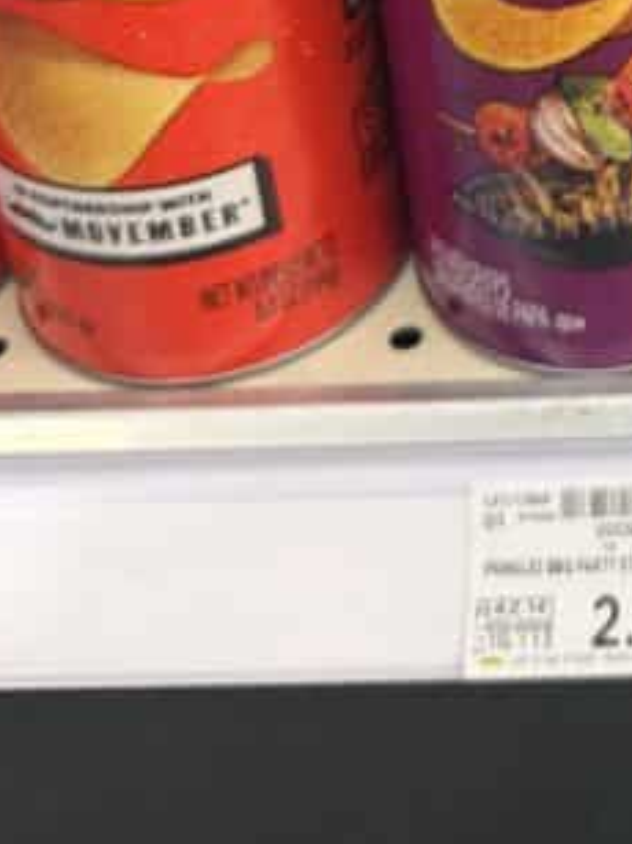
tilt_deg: -23.5
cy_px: -333
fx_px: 1949
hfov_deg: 17.2
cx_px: 849
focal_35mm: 80
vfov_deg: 21.4
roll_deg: +1.3
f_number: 1.78
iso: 160
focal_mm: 6.76
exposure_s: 1/42
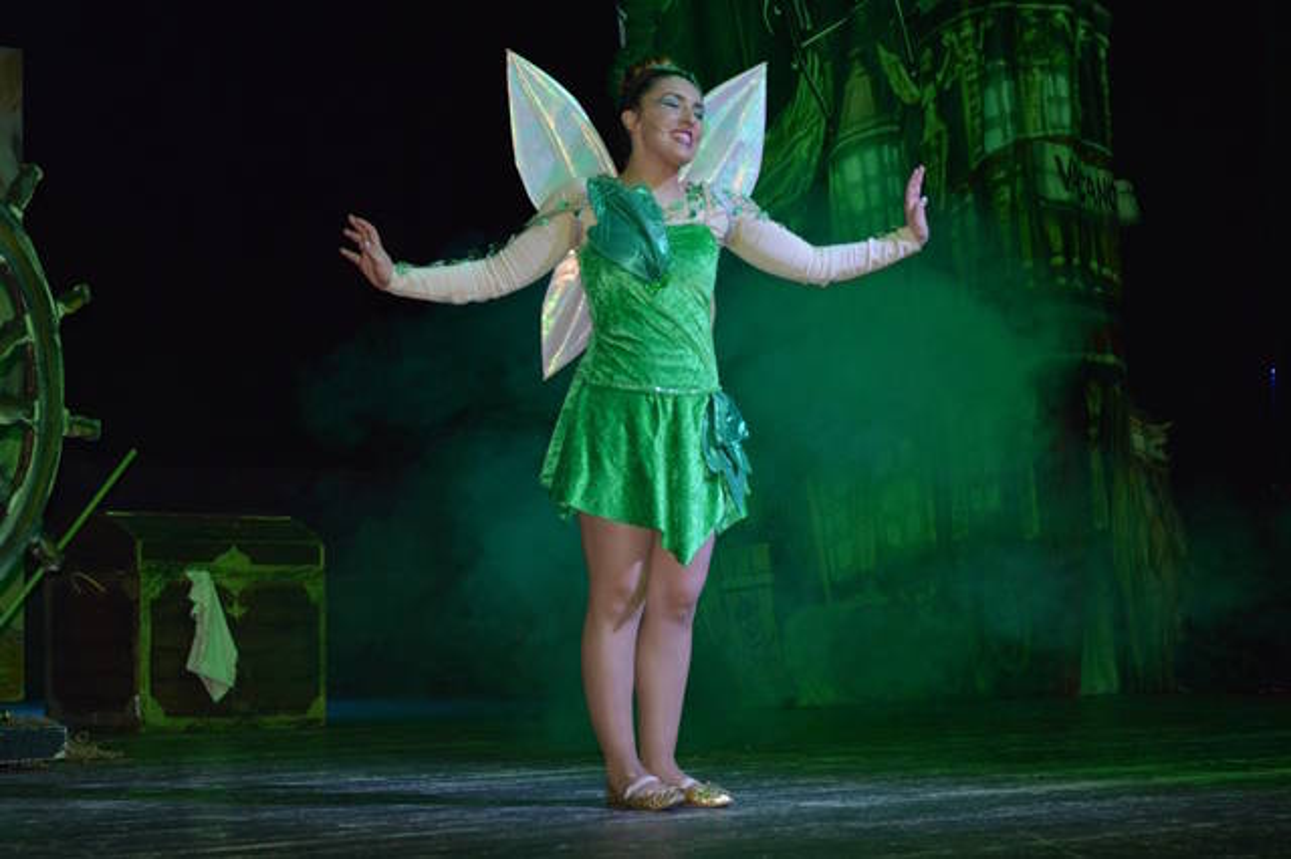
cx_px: 646
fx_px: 2957
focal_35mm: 82
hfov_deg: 24.6
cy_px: 430
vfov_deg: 16.5
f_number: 5.6
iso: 400
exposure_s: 1/60
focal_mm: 55
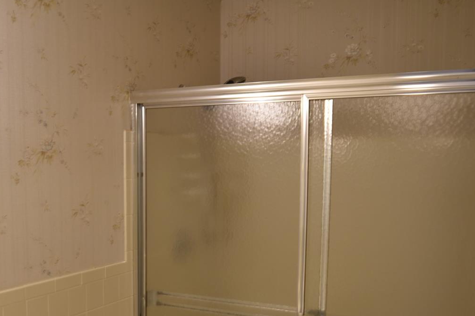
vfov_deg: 30.7
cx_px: 170
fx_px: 567
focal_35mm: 43
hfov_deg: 45.0
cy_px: 235
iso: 100
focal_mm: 18
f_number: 3.5
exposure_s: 1/13
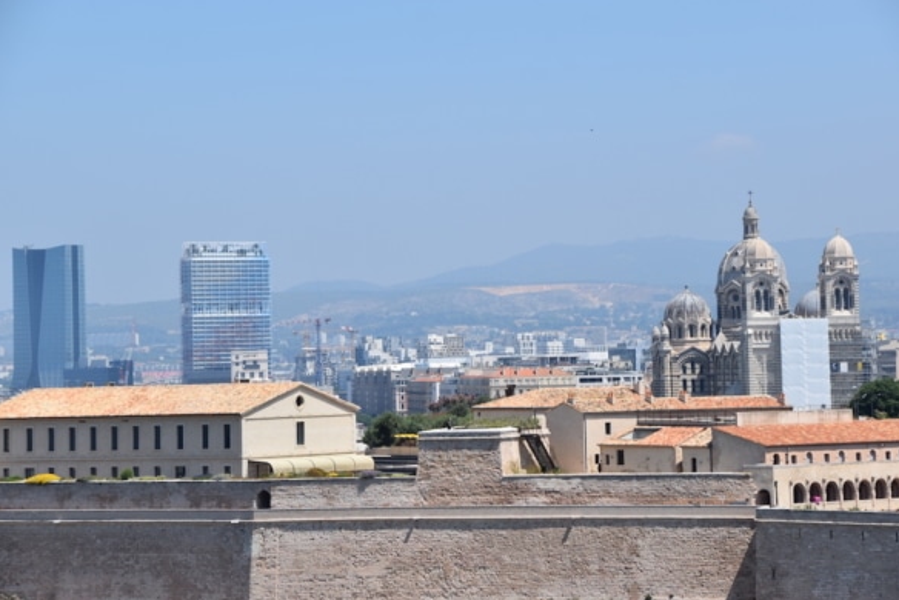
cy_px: 302
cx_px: 459
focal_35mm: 116
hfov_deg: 17.7
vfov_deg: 11.9
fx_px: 2886
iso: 110
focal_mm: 75
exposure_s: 1/500
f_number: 8
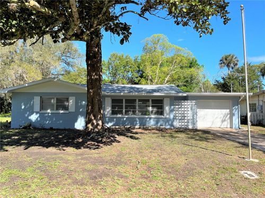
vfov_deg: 53.1
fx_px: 199
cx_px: 132
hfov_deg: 67.3
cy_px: 99
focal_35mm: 26
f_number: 1.6
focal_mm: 5.1
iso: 50
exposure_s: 1/1862
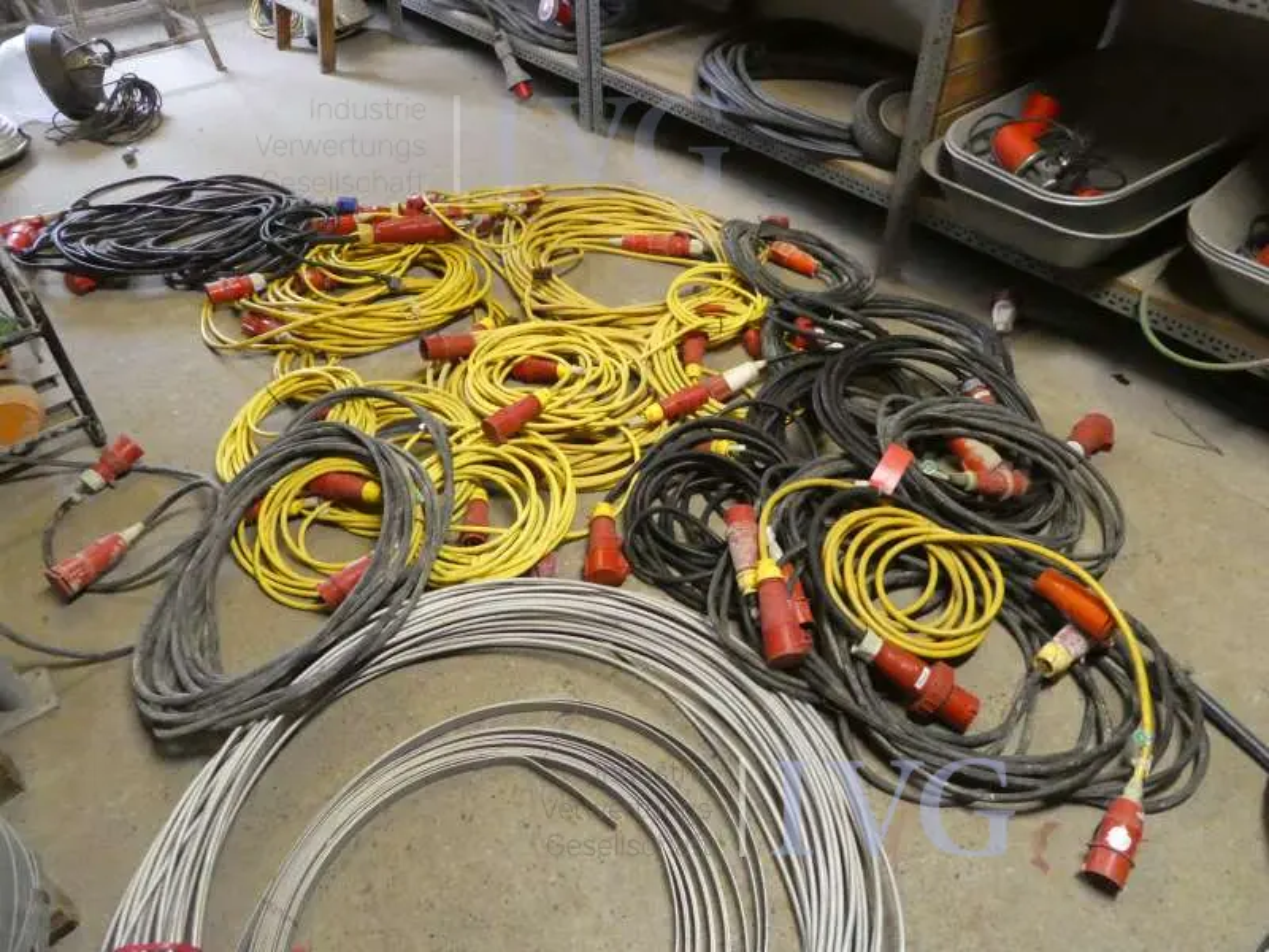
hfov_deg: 71.6
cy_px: 476
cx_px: 634
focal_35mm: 24
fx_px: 880
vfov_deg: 56.8
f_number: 3.3
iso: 1600
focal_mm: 4.3
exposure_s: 1/30
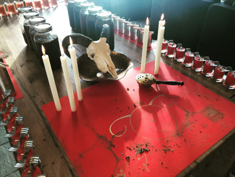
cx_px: 118
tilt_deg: -37.3
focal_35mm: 28
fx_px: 190
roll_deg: +0.5
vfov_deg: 49.7
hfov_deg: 63.4
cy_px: 88
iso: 40
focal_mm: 3.99
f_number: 1.8
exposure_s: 1/77
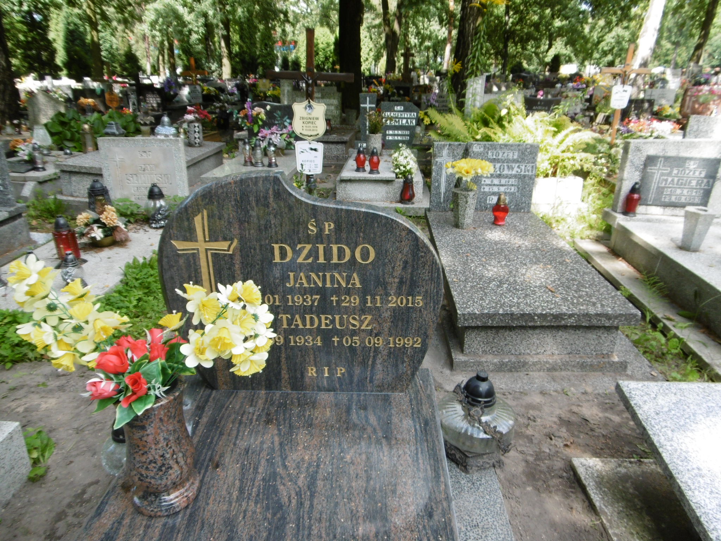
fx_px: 500
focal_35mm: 24
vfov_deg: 56.8
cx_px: 360
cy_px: 270
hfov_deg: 71.6
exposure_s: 1/200
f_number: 3.1
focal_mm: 4.3
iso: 100
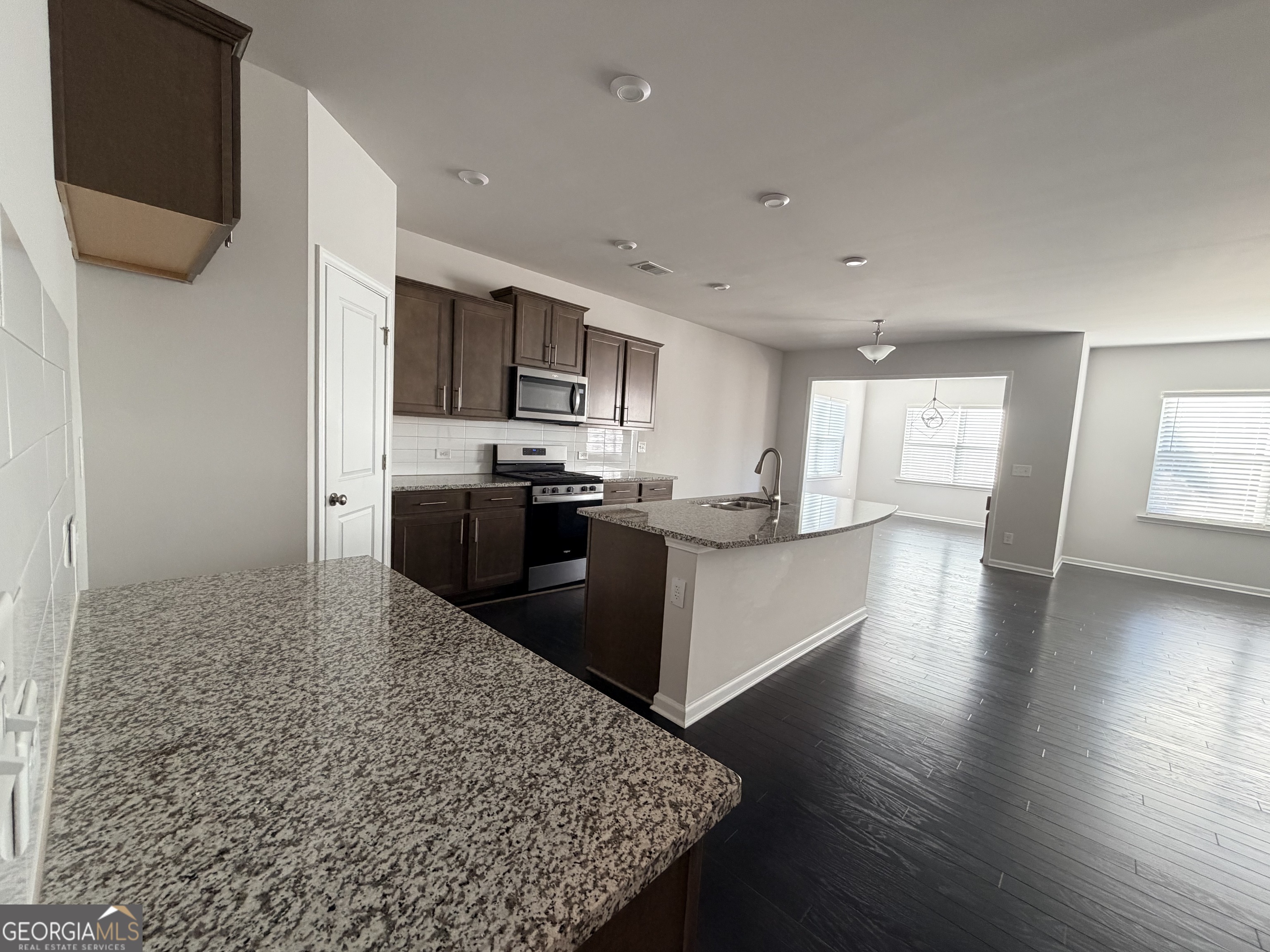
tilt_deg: -5.7
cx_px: 635
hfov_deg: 102.1
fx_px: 514
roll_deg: -3.3
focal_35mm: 14
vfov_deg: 85.7
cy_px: 476
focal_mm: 2.22
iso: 320
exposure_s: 1/120
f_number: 2.2
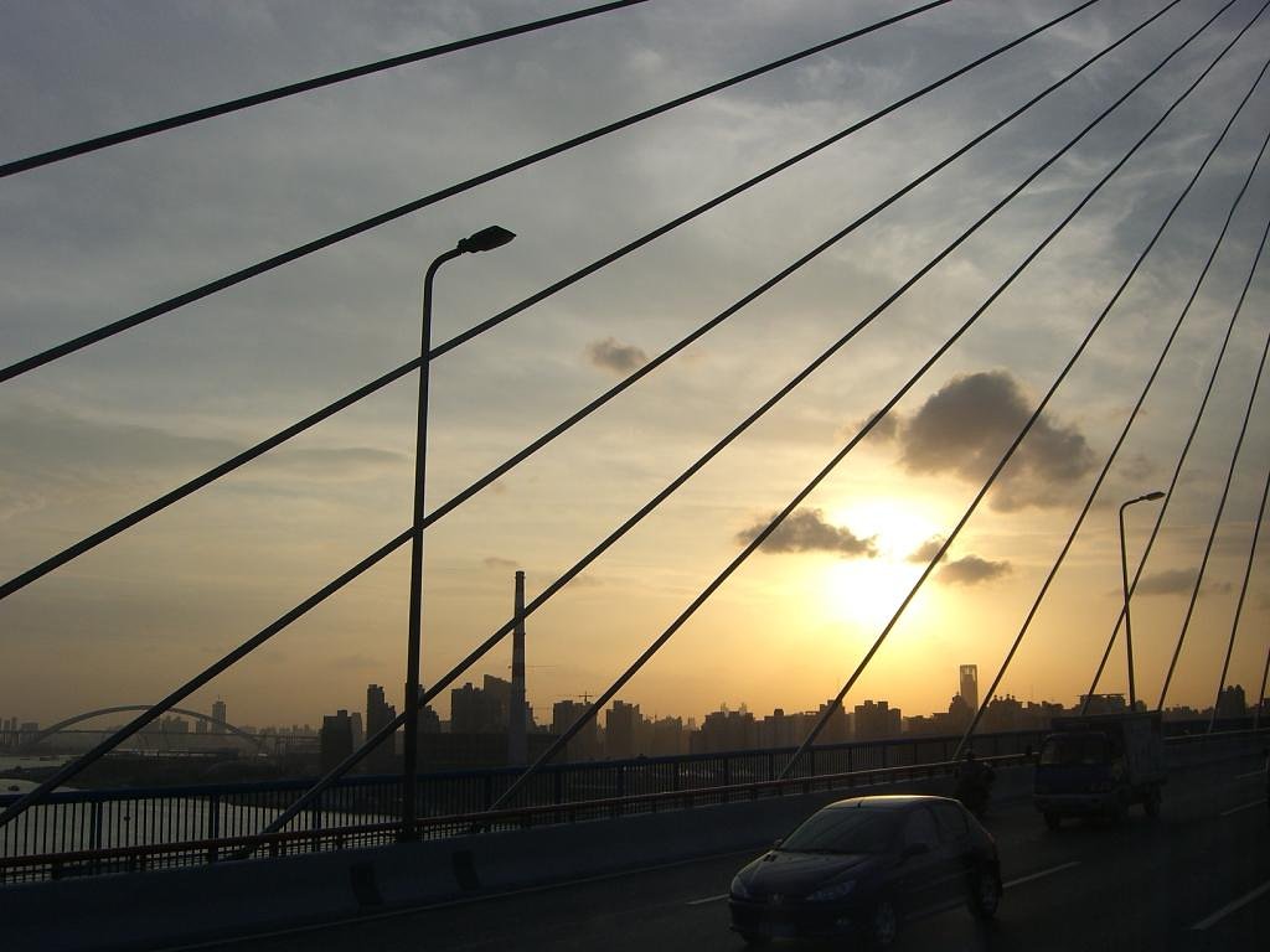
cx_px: 635
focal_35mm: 38
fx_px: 1394
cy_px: 476
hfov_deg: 49.0
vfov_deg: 37.7
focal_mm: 7.9
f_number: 4
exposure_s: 1/1600
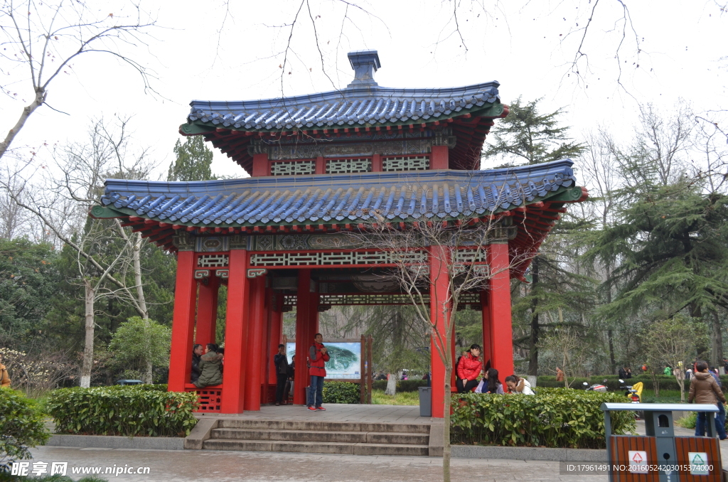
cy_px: 241
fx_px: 605
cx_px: 364
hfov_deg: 62.0
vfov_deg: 43.4
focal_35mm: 30
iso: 400
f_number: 5.6
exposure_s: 1/125
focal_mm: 20
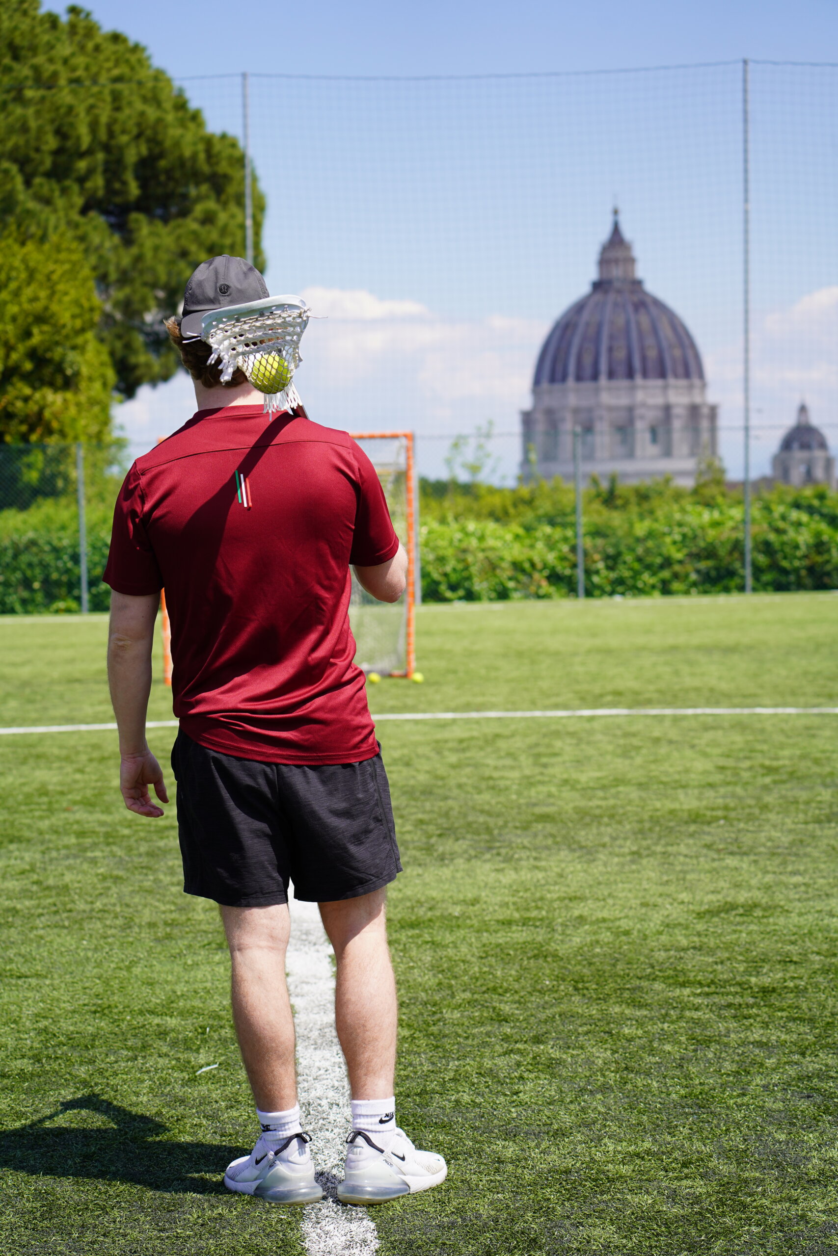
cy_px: 628
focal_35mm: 81
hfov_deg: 16.9
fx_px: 2828
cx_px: 419
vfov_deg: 25.1
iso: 100
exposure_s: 1/500
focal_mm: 81
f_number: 5
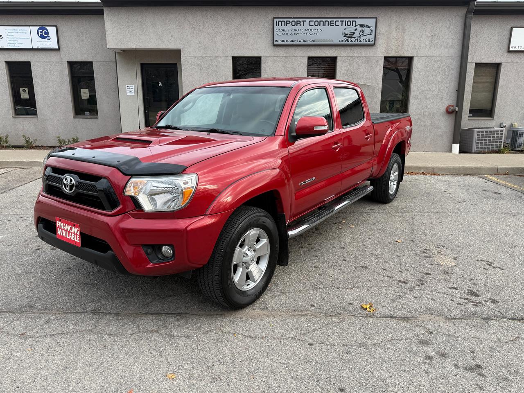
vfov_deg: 56.8
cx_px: 262
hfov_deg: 71.6
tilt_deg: -13.6
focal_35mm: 24
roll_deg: -0.5
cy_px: 196
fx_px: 363
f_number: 1.78
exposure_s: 1/1018
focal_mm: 6.76
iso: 80
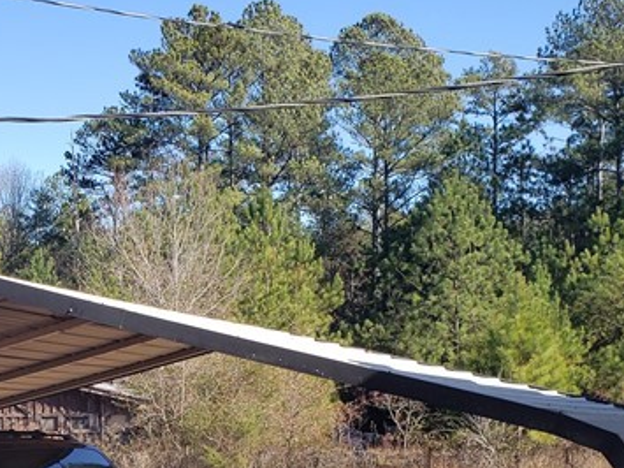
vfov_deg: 19.2
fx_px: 1352
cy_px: 445
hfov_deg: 25.3
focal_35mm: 75
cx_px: 86
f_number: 2.4
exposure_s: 1/738
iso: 50
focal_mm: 4.3
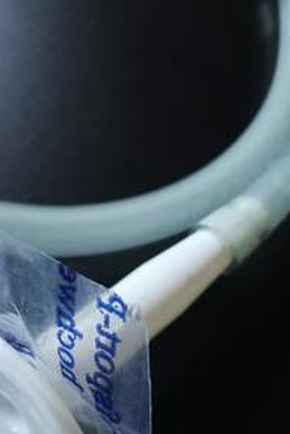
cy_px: 264
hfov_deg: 23.9
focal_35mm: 56
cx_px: 63
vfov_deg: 35.5
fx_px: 675
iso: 320
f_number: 2.2
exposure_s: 1/33.3
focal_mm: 3.95
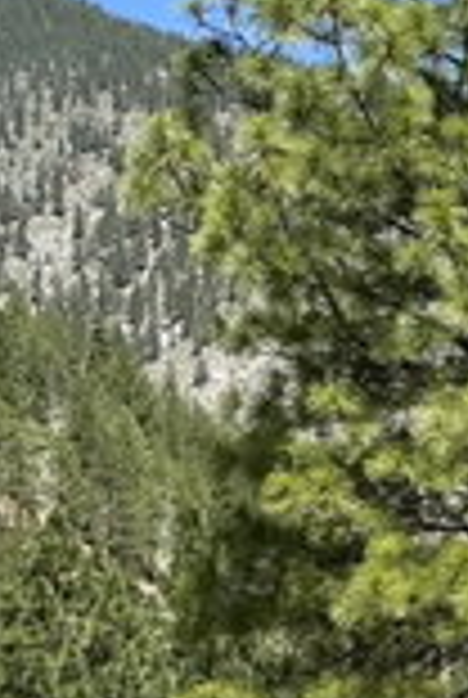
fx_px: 1864
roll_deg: +4.1
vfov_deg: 21.0
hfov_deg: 11.7
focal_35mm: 96
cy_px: 513
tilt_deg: -0.9
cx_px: 1125
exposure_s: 1/1848
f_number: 1.8
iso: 25
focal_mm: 3
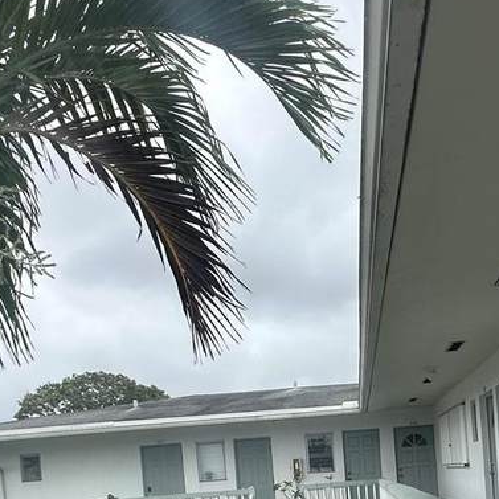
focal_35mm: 42
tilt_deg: -0.1
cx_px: 369
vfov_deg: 36.3
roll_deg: +4.1
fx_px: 685
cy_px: 491
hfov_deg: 39.1
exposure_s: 1/1208
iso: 40
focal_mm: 2.22
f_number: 2.2
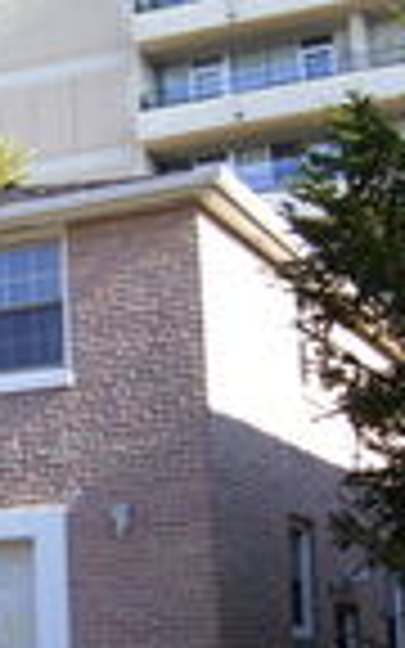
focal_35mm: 94
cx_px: -40
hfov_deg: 13.6
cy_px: 441
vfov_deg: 22.0
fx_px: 1660
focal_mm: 6
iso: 80
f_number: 2.7
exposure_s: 1/500
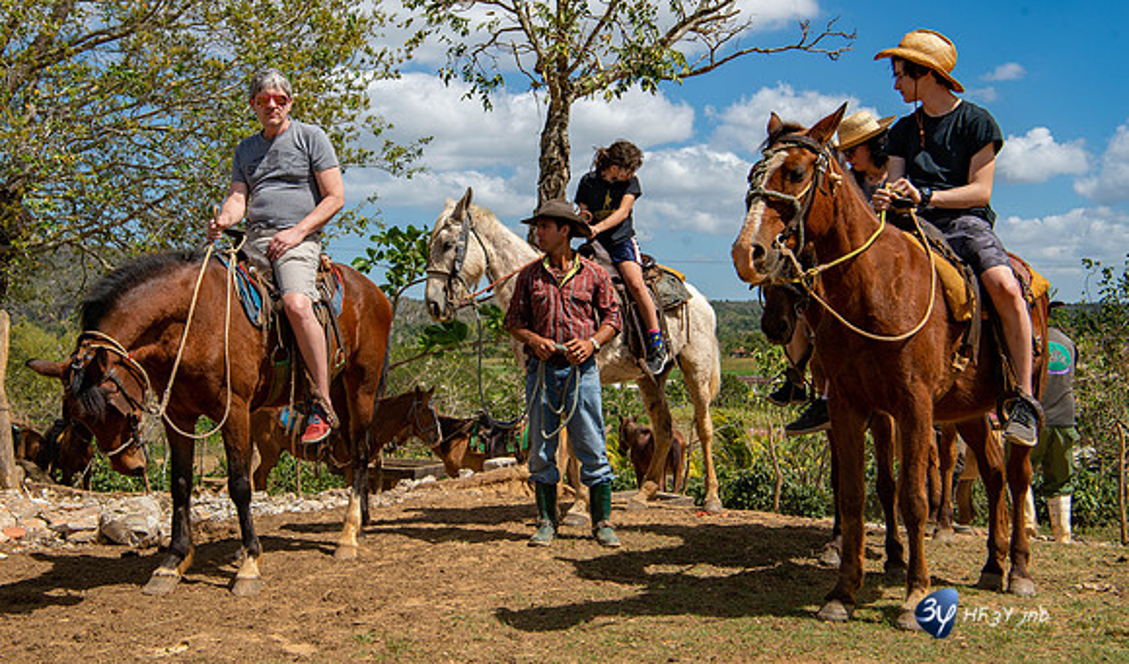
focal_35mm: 45
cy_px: 259
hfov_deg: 45.3
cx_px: 520
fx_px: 1352
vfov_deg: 27.5
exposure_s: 1/320
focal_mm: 40
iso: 100
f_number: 9
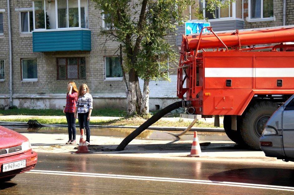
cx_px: 147
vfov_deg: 15.4
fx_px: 722
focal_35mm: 88
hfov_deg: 23.0
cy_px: 98
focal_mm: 59
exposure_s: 1/2000
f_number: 4.5
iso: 500
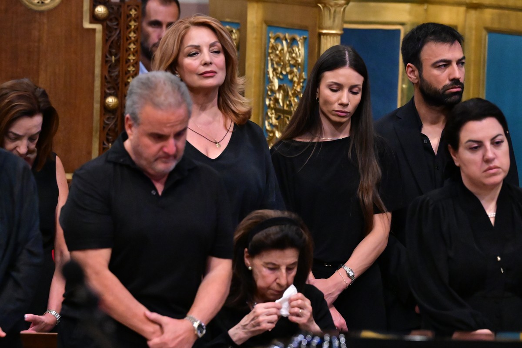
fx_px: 4350
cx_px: 261
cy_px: 174
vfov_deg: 4.6
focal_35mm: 300
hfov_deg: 6.9
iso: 10000
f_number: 4.5
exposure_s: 1/250
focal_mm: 200
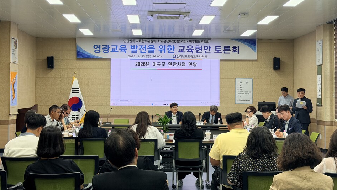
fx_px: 474
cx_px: 167
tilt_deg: +1.9
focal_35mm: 53
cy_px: 76
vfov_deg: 22.6
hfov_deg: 39.2
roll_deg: +0.0
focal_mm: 6.76
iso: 80
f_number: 1.78
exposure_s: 1/191
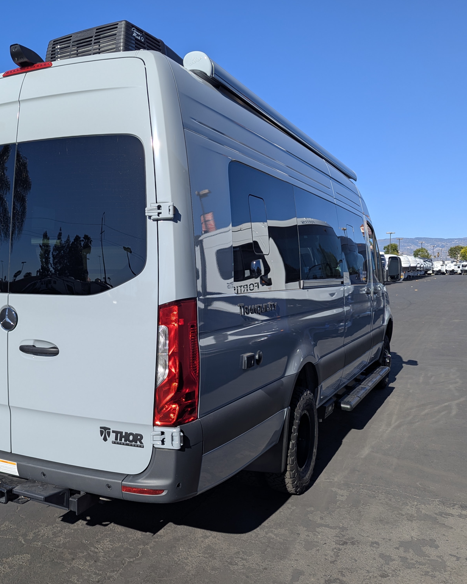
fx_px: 553
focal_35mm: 32
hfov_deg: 45.1
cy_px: 298
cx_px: 154
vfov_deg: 55.7
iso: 44
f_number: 1.85
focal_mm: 6.81
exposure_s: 1/2217
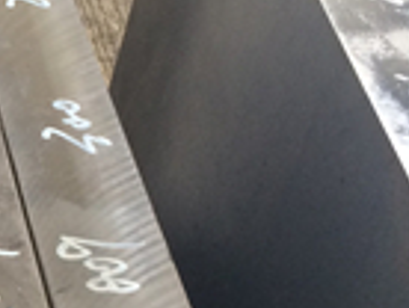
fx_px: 1539
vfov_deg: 11.4
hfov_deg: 13.4
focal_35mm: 130
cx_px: -356
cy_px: 264
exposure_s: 1/30
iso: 125
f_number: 2.2
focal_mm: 4.12
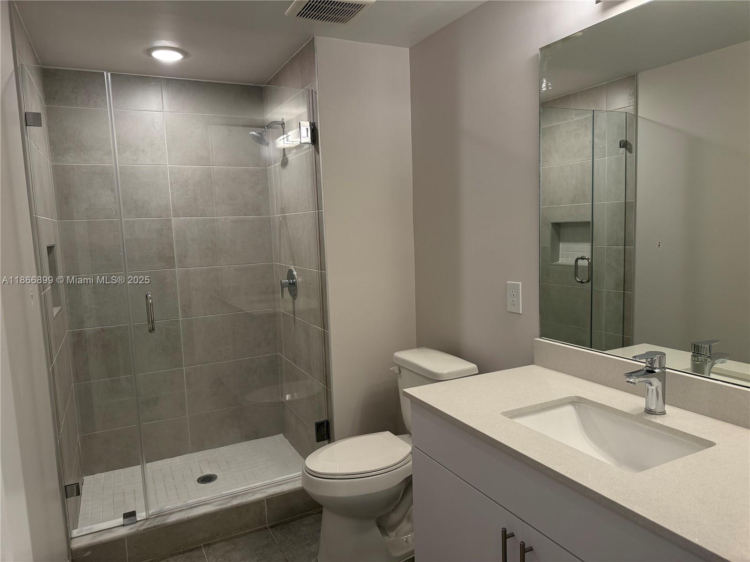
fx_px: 520
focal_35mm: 24
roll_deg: +2.1
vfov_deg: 56.8
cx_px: 375
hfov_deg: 71.6
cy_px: 281
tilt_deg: -6.1
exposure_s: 1/120
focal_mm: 6.76
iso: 160
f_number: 1.78
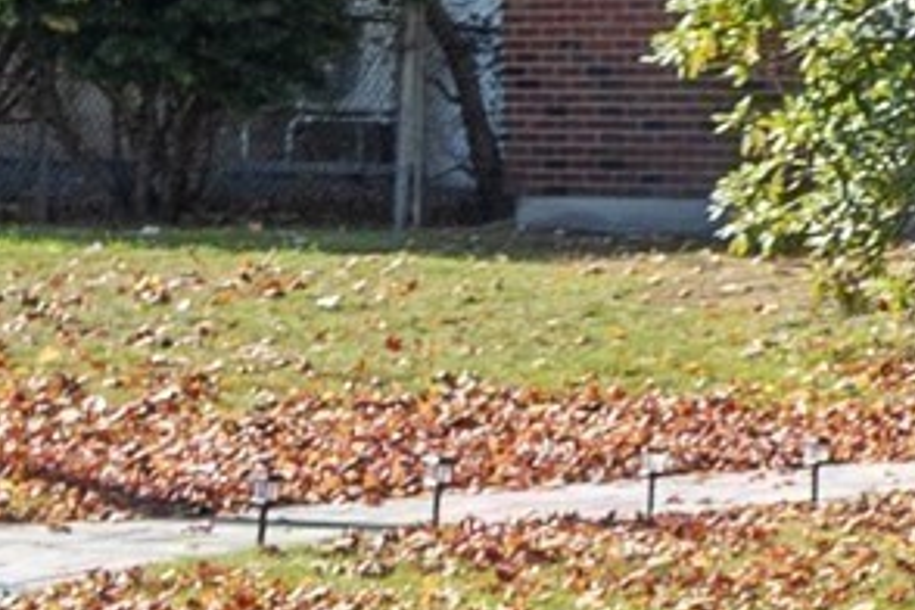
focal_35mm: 216
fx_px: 5490
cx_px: 2919
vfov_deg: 6.0
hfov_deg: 7.9
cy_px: -1041
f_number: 8
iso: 320
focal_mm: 21
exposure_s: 1/125
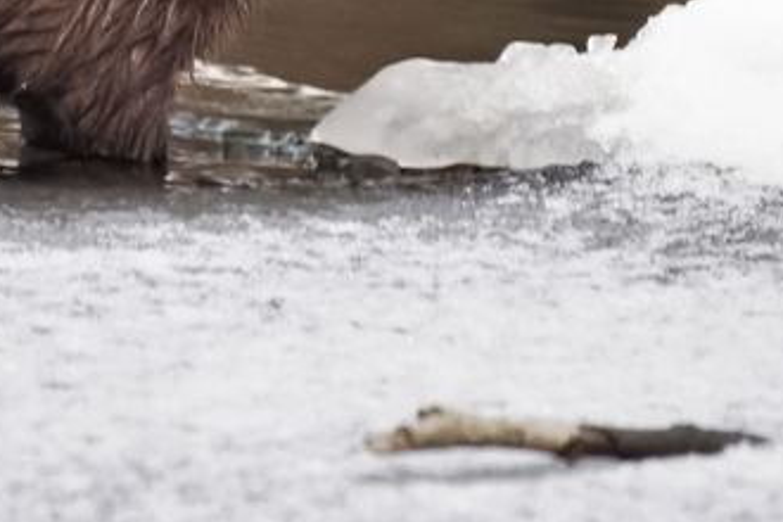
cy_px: -68
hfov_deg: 1.3
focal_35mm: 1553
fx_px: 33775
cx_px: -55
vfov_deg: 0.9
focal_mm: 500
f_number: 8
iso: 1000
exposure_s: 1/400
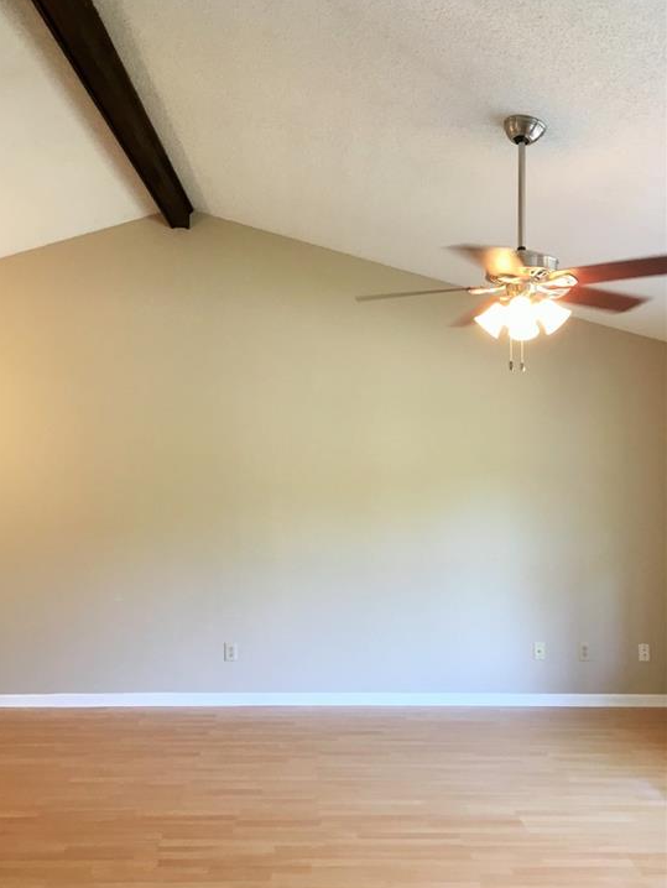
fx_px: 796
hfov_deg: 45.4
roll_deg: -0.5
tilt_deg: -0.8
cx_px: 312
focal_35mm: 31
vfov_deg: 58.3
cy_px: 444
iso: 64
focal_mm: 4.15
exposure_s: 1/30
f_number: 2.2
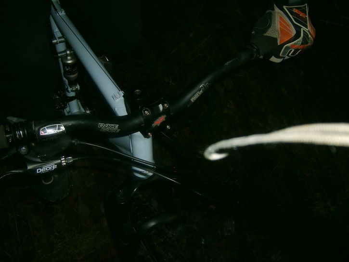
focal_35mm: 35
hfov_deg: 52.6
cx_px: 174
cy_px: 131
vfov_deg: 40.7
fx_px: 353
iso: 100
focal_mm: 5.8
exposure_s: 1/30
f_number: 2.8
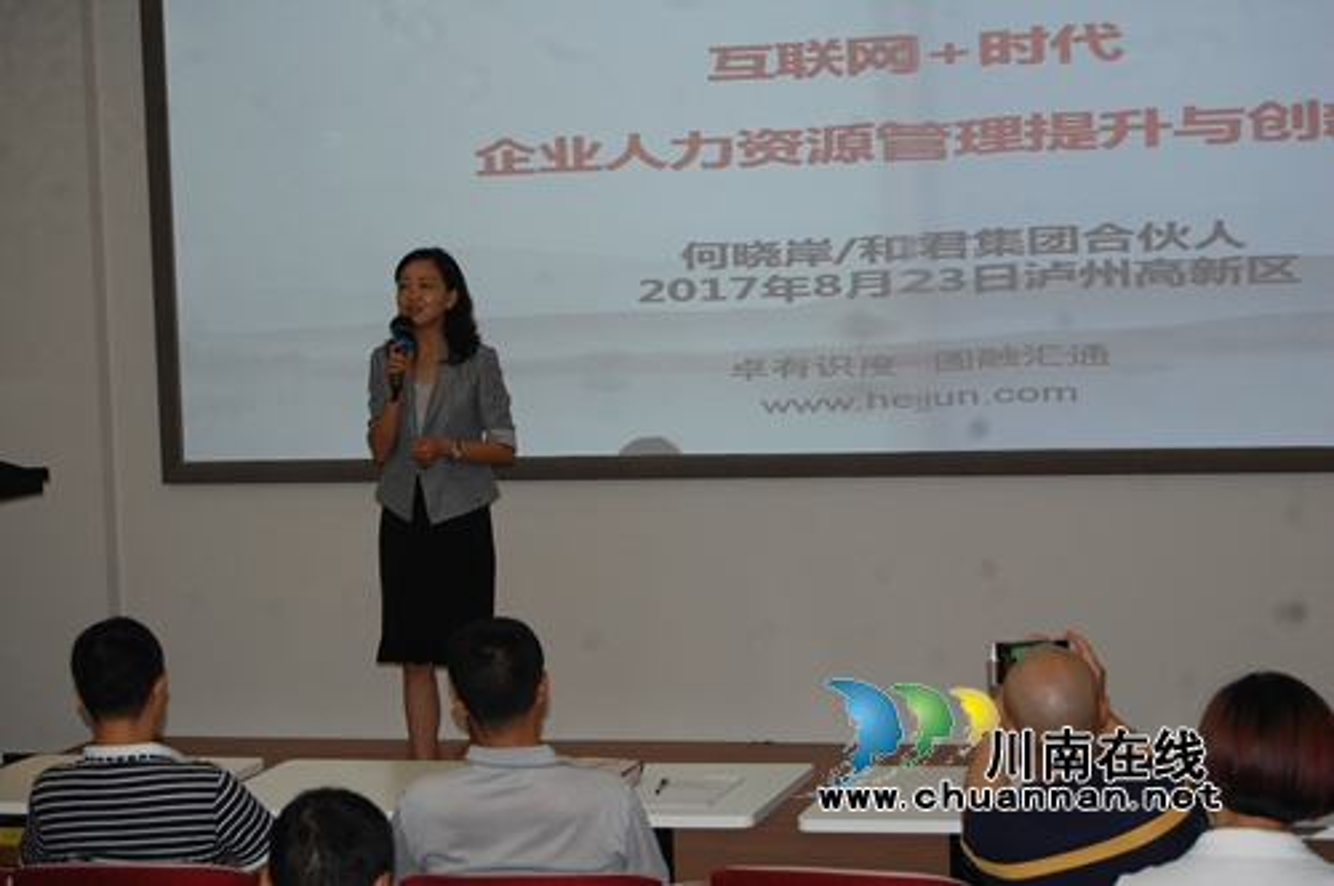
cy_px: 443
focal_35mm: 82
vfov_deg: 16.5
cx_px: 667
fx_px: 3053
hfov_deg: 24.6
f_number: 5.6
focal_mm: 55
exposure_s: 1/60
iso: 450
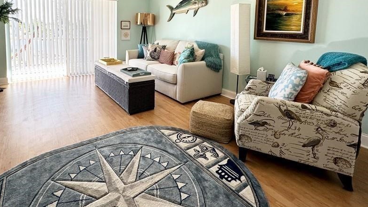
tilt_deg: -5.7
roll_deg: -1.4
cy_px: 45
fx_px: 195
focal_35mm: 20
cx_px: 154
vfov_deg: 52.6
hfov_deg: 85.9
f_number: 2.2
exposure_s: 1/120
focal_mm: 2.22
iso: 64
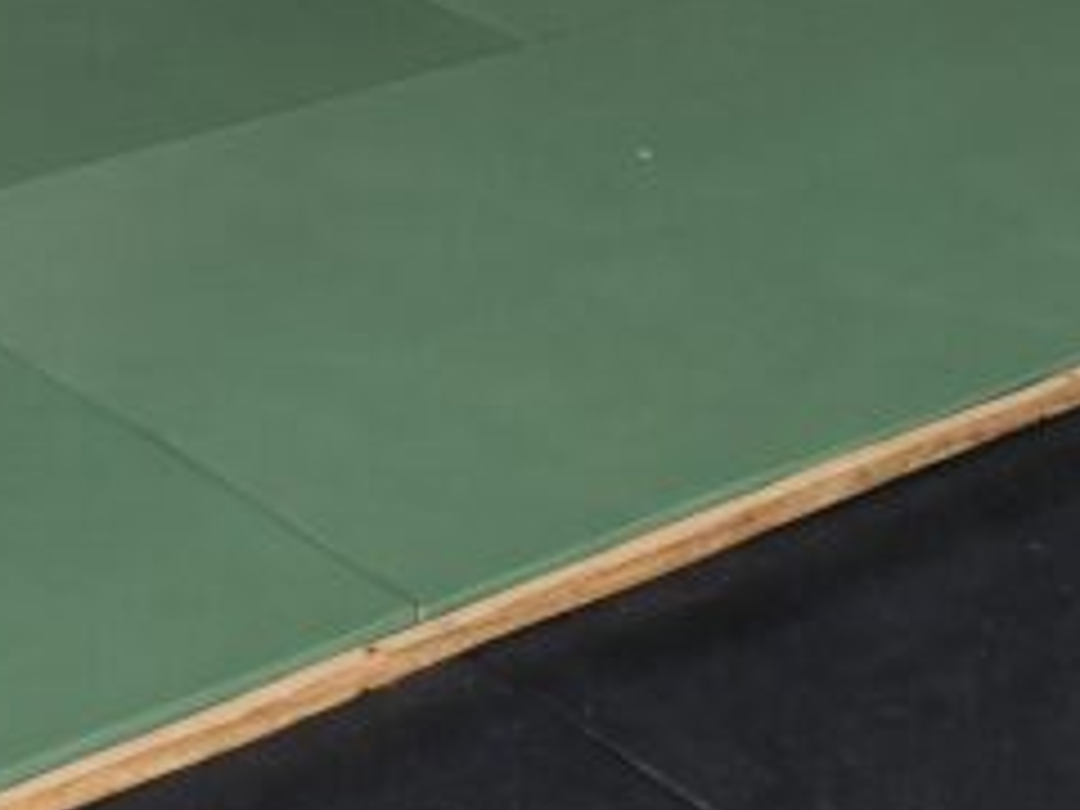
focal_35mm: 115
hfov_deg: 17.1
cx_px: 441
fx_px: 3588
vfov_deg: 12.0
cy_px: -603
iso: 50
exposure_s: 1/380
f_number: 2
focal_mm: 6.83
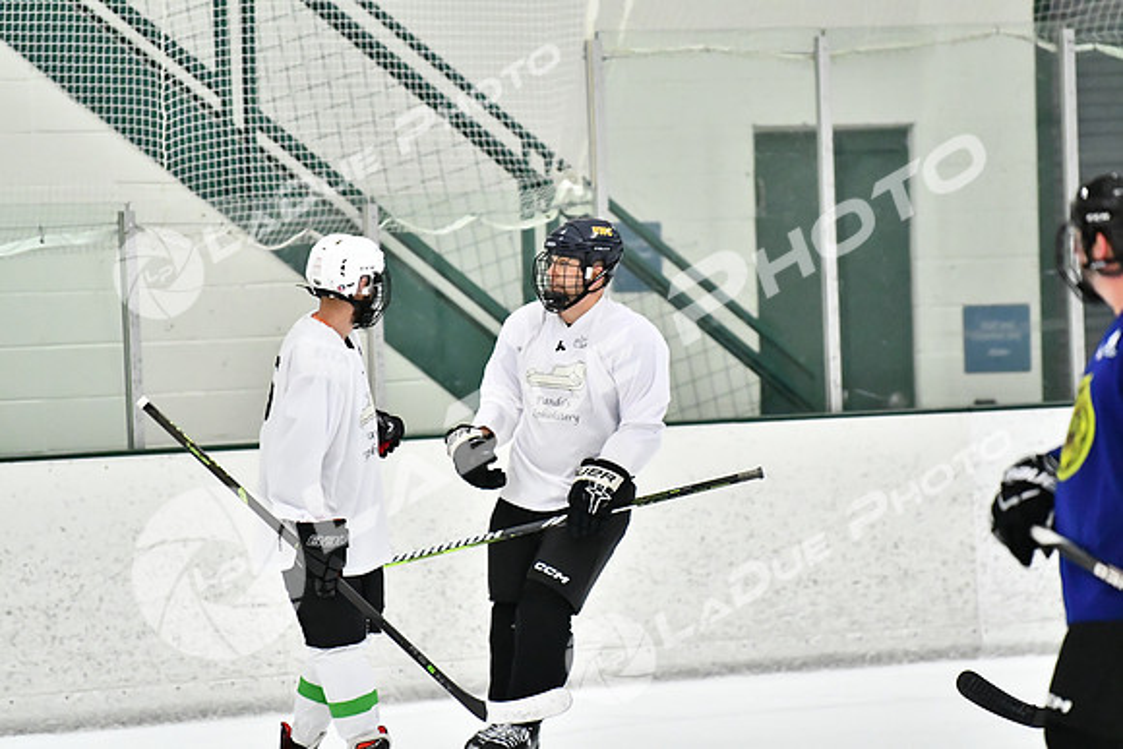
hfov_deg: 7.2
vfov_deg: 4.8
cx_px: 562
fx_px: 8892
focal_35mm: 285
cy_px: 374
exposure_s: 1/1600
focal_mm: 190
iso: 6400
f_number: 2.8
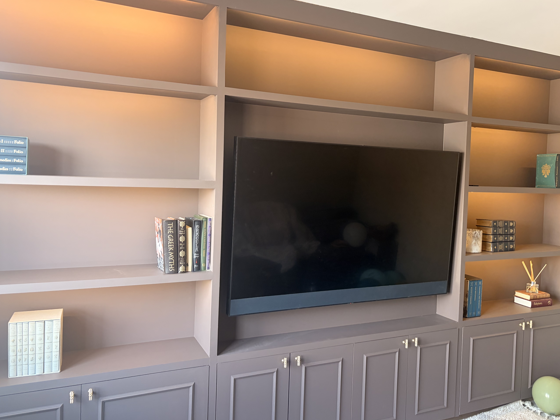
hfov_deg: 61.6
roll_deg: -1.5
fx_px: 469
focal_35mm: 29
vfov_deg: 48.2
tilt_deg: -0.4
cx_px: 299
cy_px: 198
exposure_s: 1/60
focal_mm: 5.96
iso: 160
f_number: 1.6
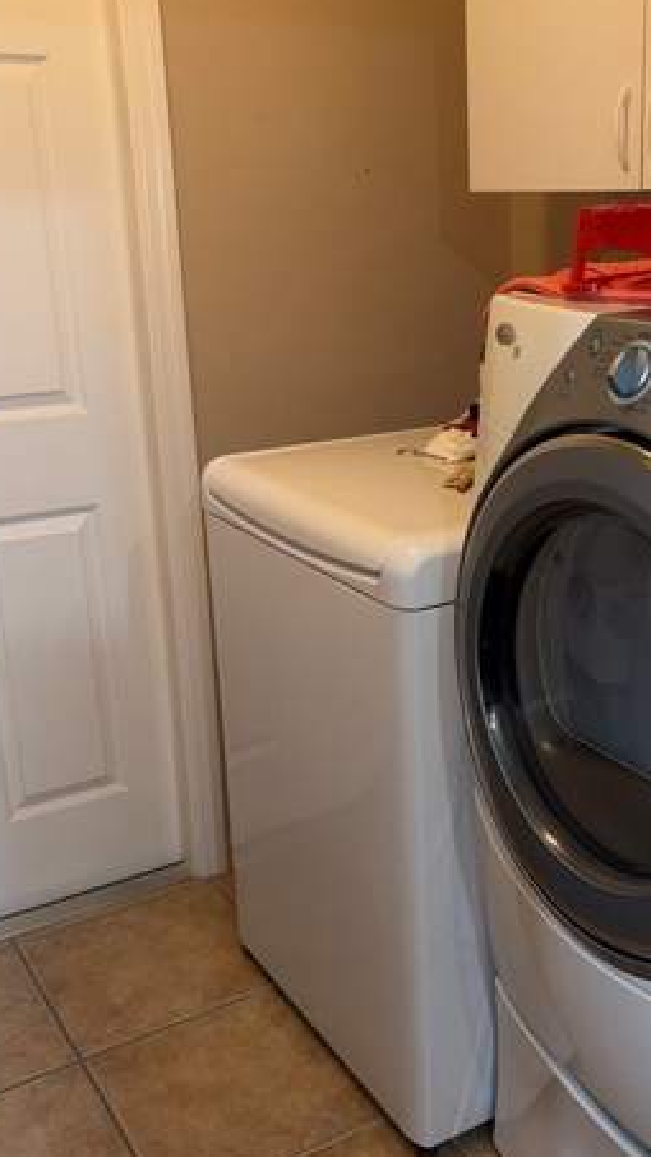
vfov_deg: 50.5
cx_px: 454
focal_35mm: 40
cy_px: 598
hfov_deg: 29.4
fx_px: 1227
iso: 40
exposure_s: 1/17
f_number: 1.6
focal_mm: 5.96
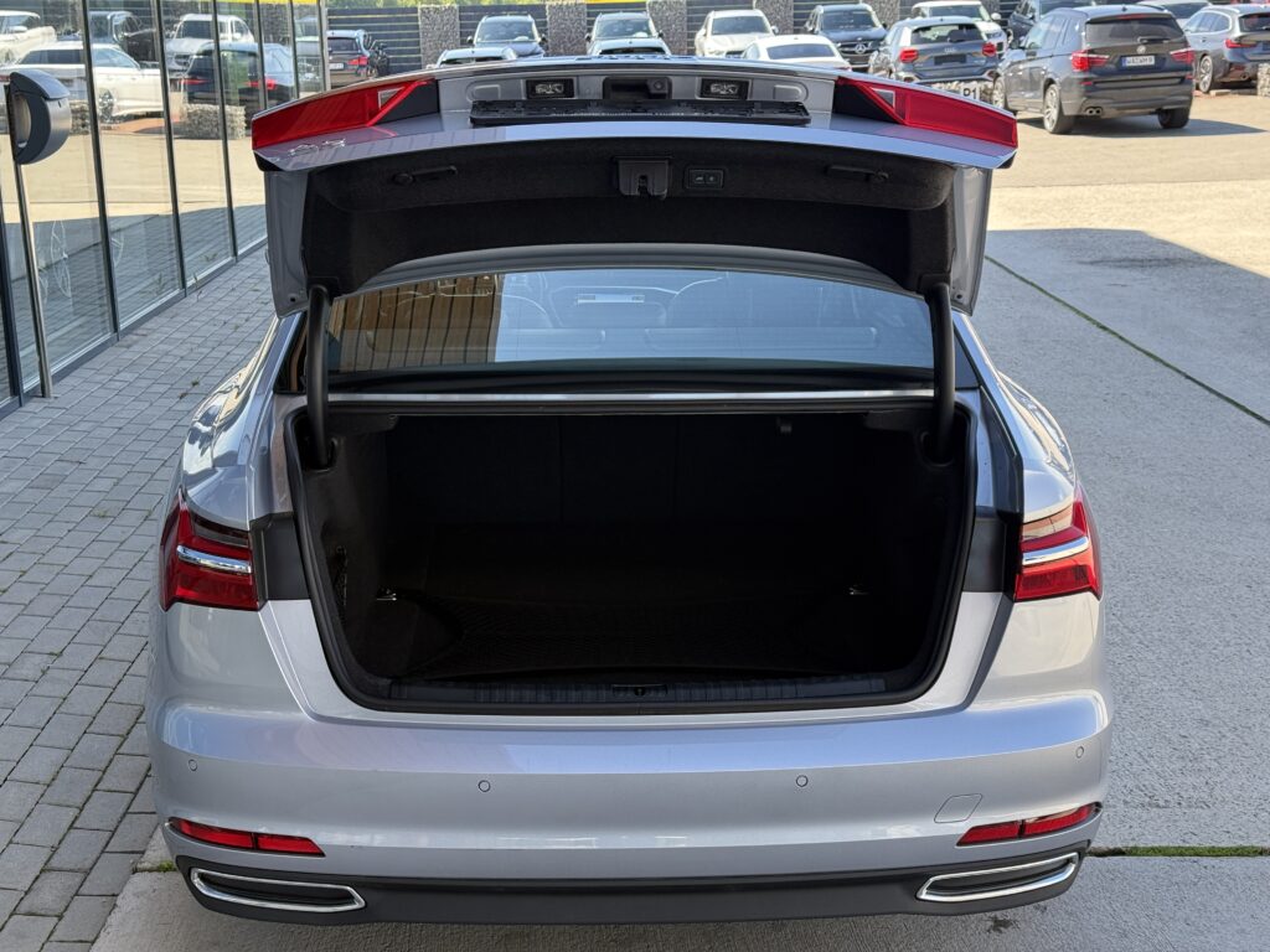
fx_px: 1761
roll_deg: +1.0
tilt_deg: -14.0
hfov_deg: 39.7
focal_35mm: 48
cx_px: 635
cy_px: 476
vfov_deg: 30.3
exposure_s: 1/481
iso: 64
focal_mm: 6.76
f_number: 1.78
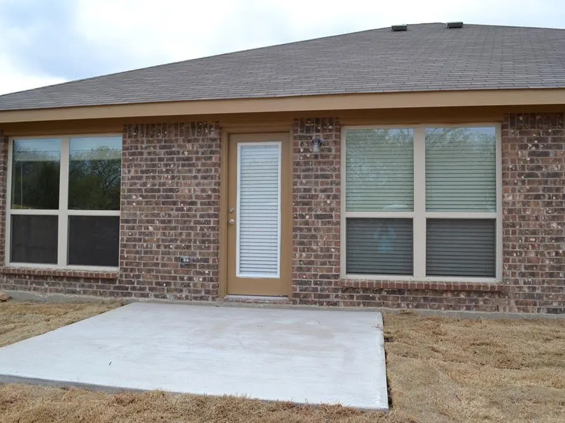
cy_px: 208
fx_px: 490
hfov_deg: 60.0
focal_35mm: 30
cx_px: 274
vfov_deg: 46.8
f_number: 8
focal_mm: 18
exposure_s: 1/250
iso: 100
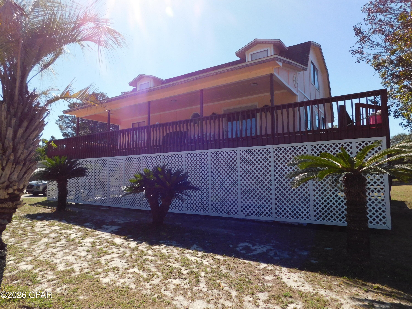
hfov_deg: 73.9
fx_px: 274
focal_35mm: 23
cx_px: 206
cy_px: 154
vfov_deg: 58.9
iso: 125
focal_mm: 4
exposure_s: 1/1250
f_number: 3
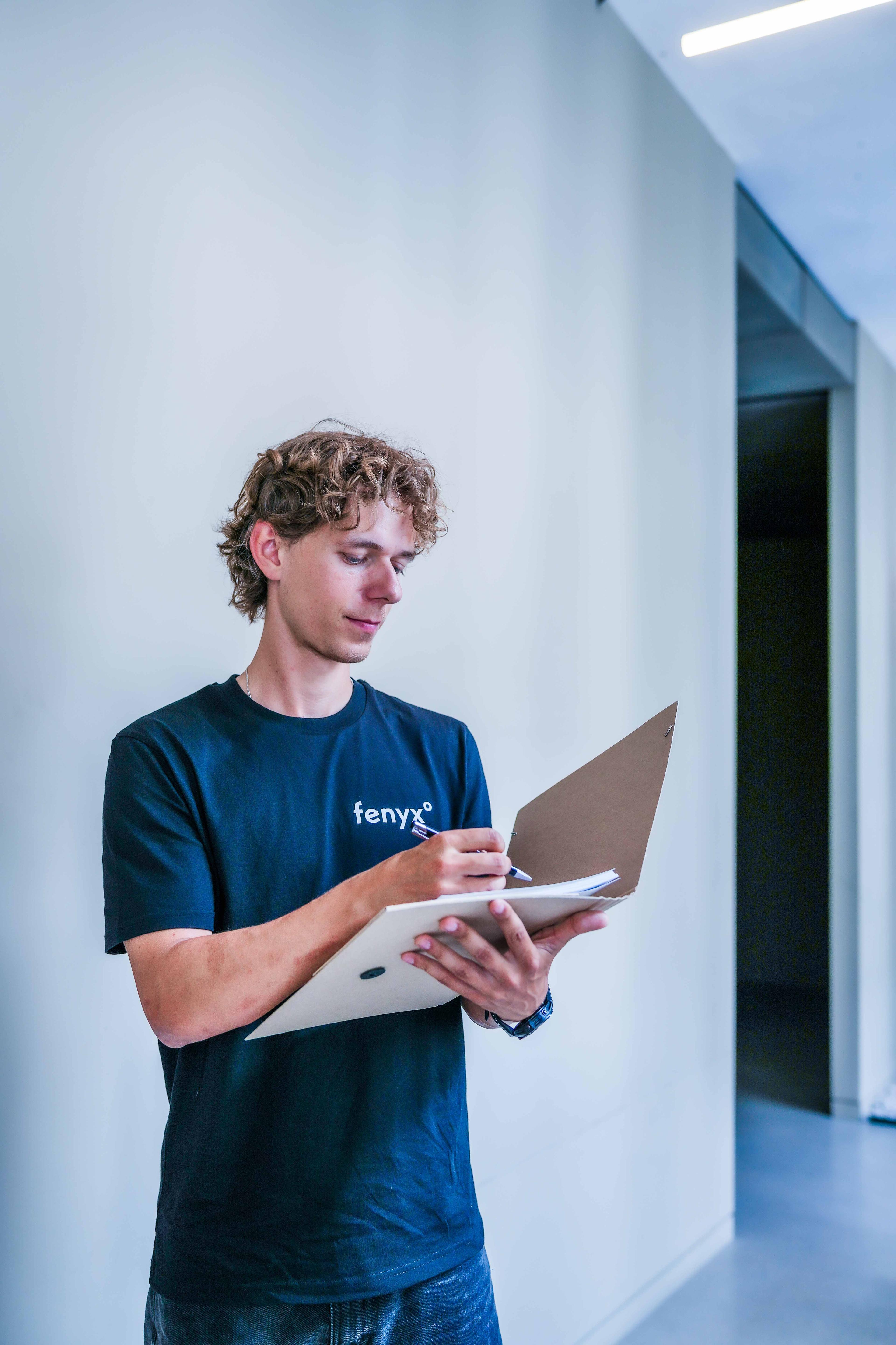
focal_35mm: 35
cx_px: 448
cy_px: 672
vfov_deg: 54.4
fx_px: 1307
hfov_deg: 37.9
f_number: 2.8
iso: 160
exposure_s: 1/125
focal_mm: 35
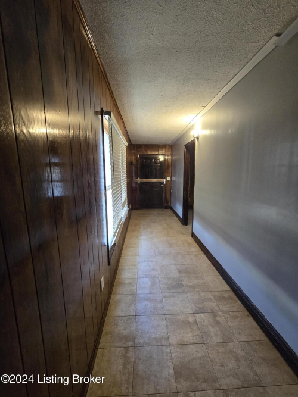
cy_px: 198
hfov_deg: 89.9
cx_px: 149
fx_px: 149
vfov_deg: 106.2
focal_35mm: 13
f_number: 2.2
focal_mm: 2.2
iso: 500
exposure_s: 1/60
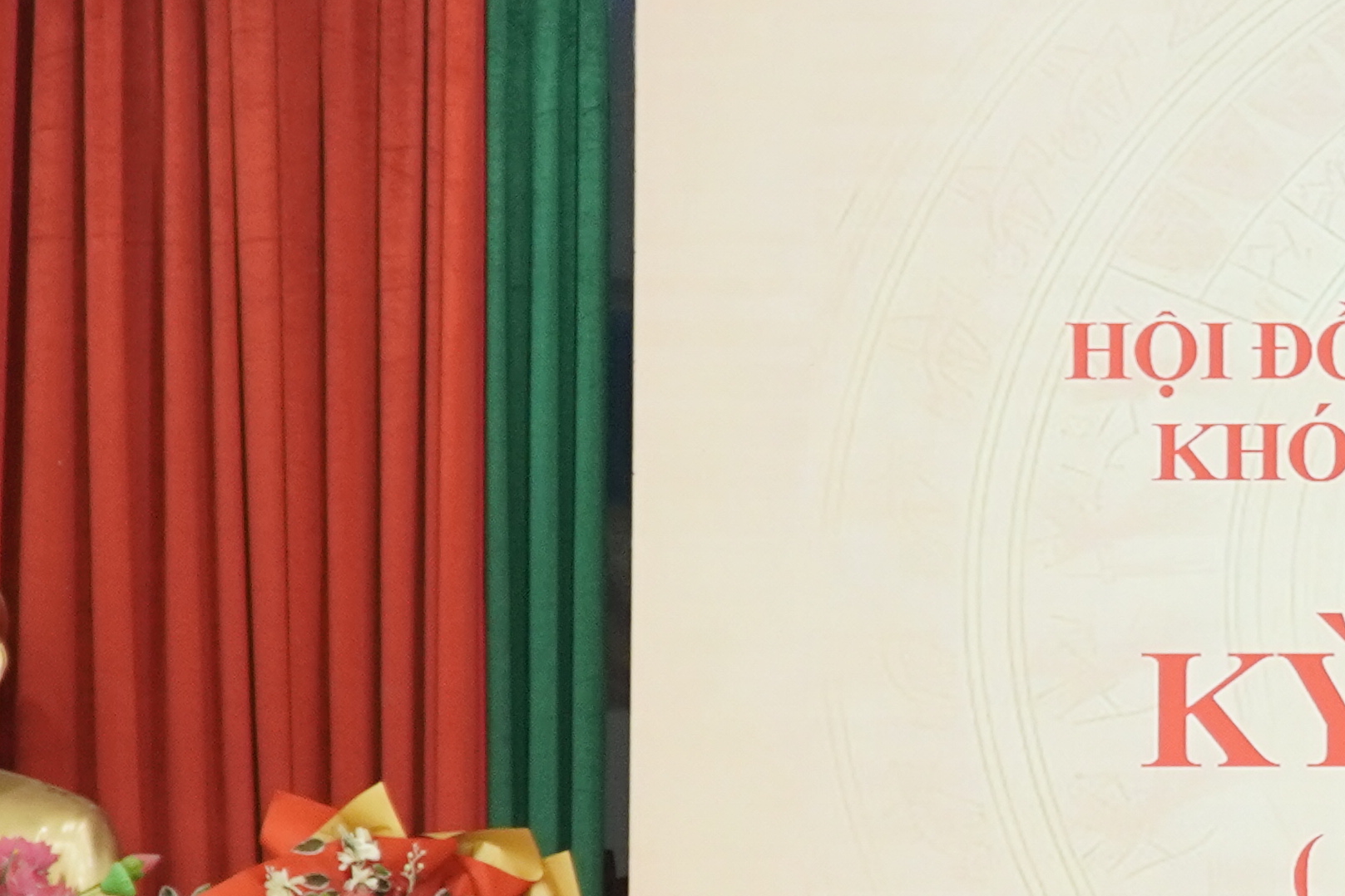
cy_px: 869
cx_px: 1497
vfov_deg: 11.6
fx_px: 4365
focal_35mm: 117
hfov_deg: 16.9
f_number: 4
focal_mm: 21
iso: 1000
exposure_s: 1/60
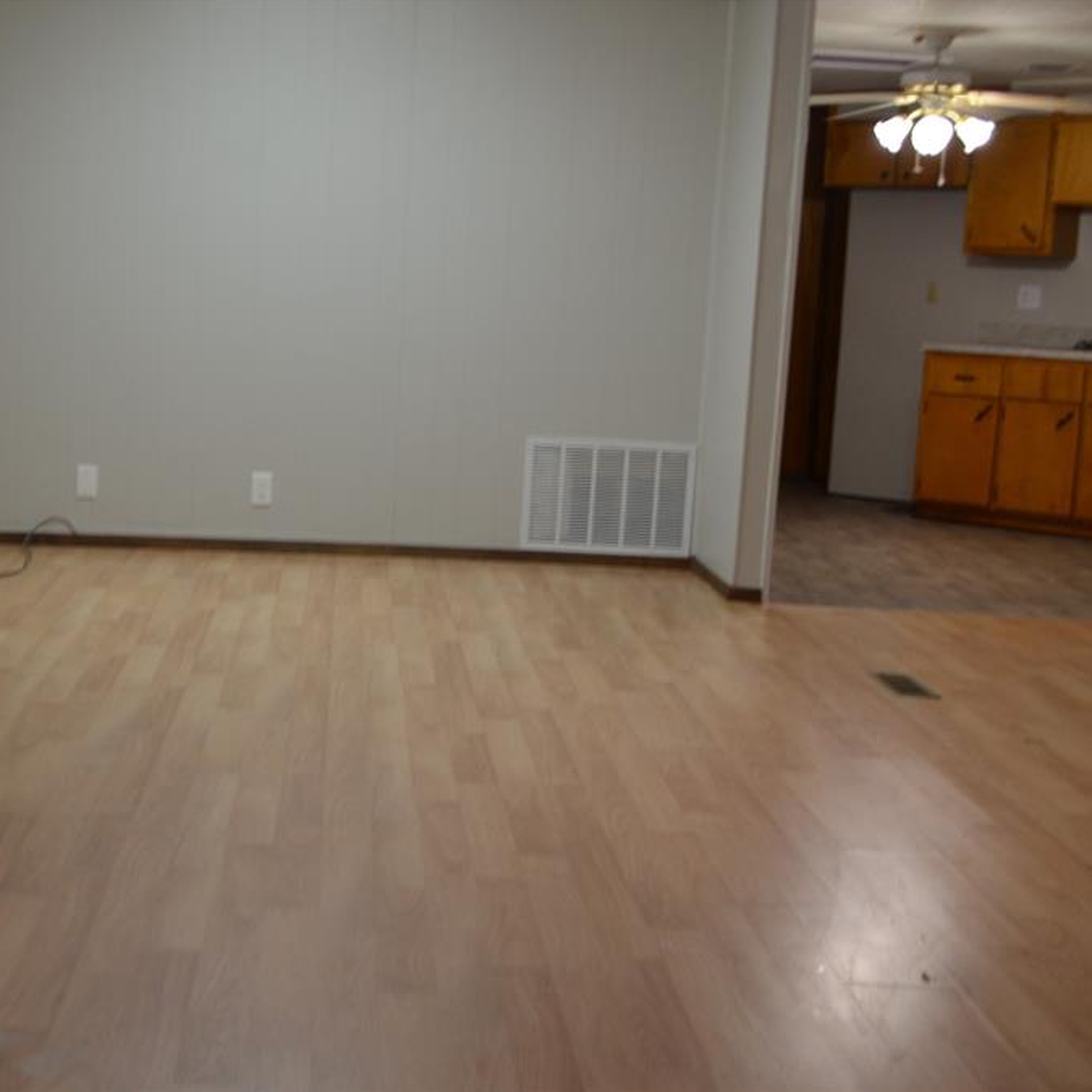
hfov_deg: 31.3
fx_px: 1927
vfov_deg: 31.6
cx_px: 320
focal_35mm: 54
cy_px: 545
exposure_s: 1/60
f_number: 4.5
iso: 560
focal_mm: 28
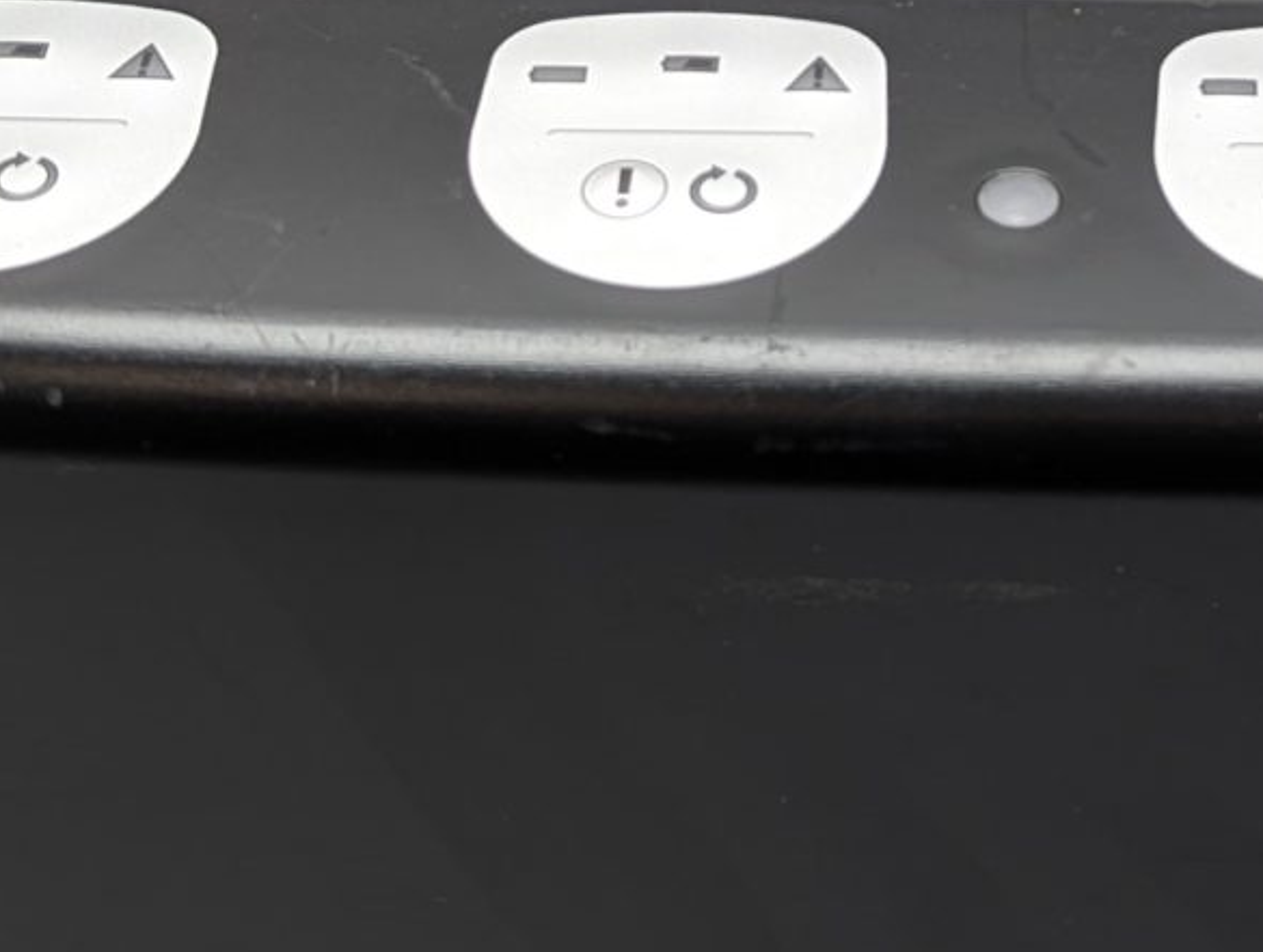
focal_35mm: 105
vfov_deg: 13.9
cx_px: 1017
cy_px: -52
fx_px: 3838
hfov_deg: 18.5
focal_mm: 6.81
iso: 53
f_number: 1.85
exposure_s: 1/50
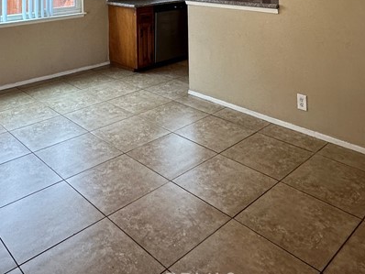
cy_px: -58
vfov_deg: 32.5
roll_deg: +1.5
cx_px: 161
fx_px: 380
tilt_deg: +2.8
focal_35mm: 36
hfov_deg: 51.2
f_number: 2.2
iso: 125
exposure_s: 1/120
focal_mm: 2.22
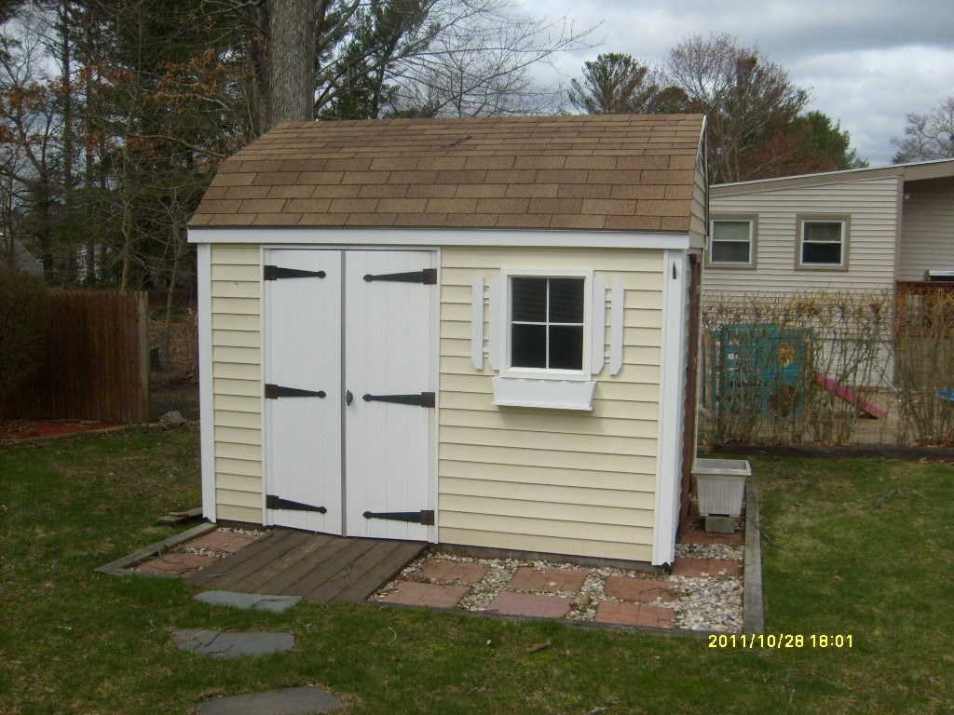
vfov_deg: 40.7
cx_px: 477
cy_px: 358
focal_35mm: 35
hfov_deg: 52.6
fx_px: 965
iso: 80
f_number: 7.1
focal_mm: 5.8
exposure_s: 1/350
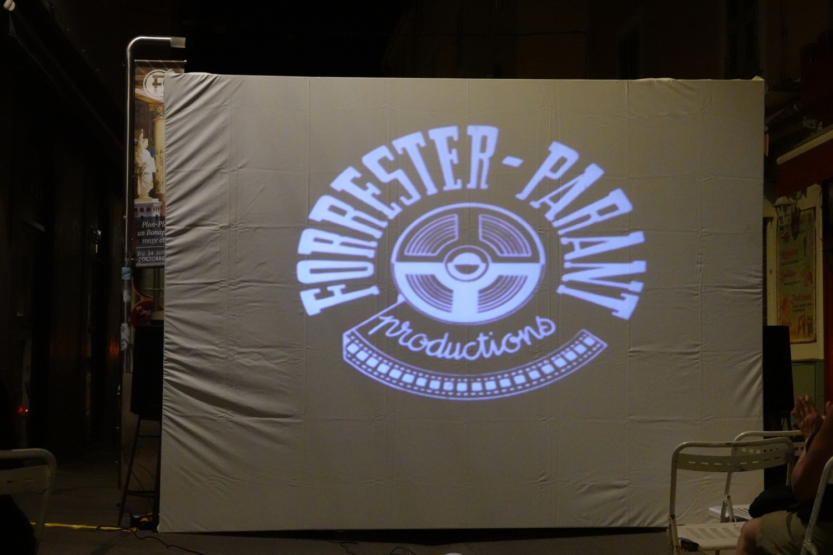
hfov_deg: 32.9
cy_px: 278
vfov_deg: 22.3
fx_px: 1411
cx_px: 416
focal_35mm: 61
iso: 3200
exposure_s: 1/80
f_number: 4
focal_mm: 22.46
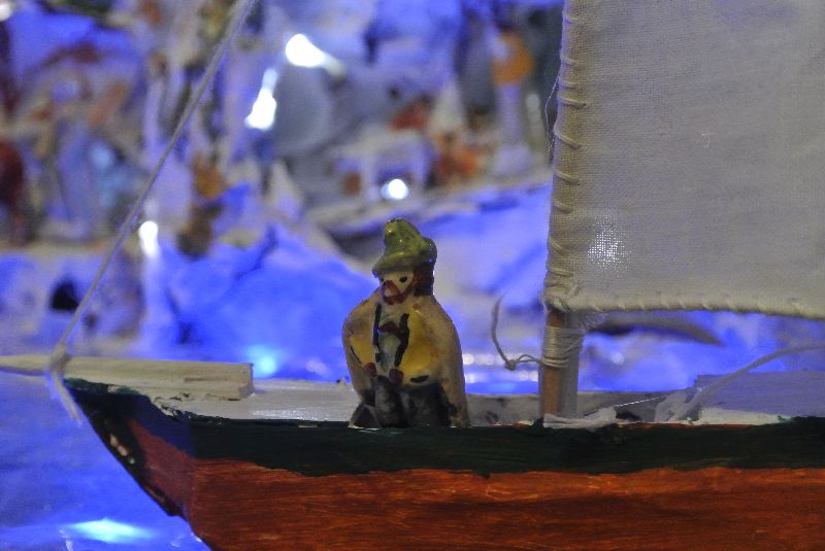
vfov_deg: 19.8
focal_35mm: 69
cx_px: 412
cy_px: 276
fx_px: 1583
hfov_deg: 29.2
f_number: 5.3
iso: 2200
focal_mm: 25.9
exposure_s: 1/80
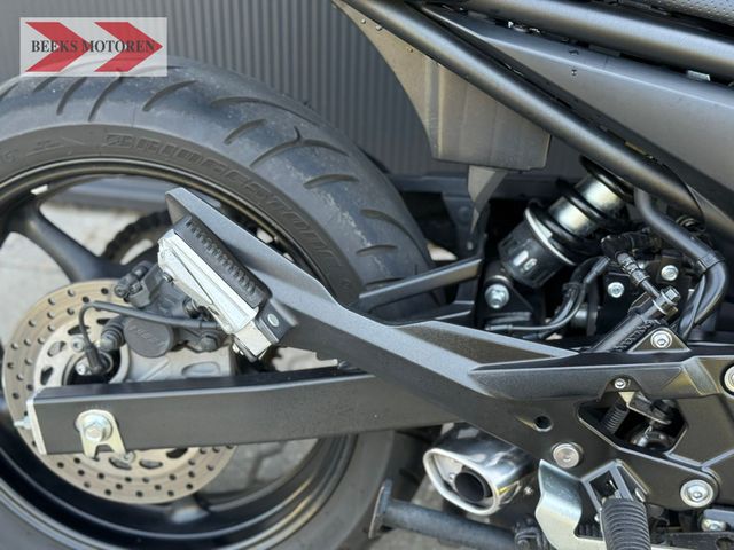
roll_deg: -2.2
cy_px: 275
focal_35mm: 48
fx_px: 1018
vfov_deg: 30.3
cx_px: 367
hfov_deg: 39.7
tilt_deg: -32.9
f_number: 1.78
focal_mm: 6.76
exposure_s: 1/242
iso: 160
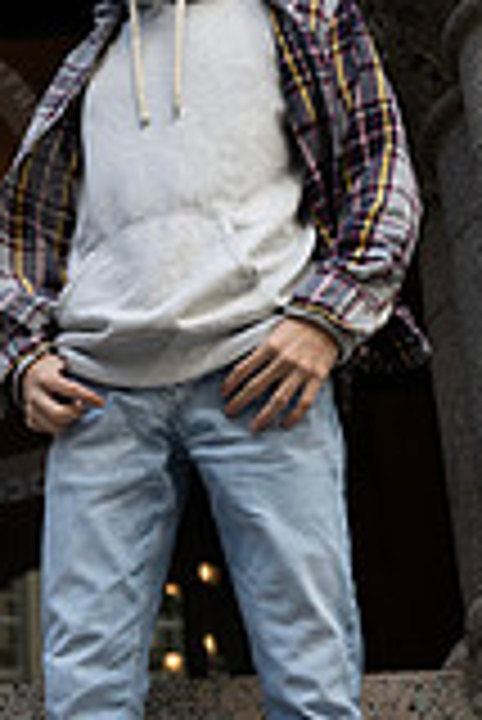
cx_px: -41
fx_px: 1884
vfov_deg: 21.7
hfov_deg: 14.3
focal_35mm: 94
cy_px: 315
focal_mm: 33.5
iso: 160
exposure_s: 1/200
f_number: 2.8
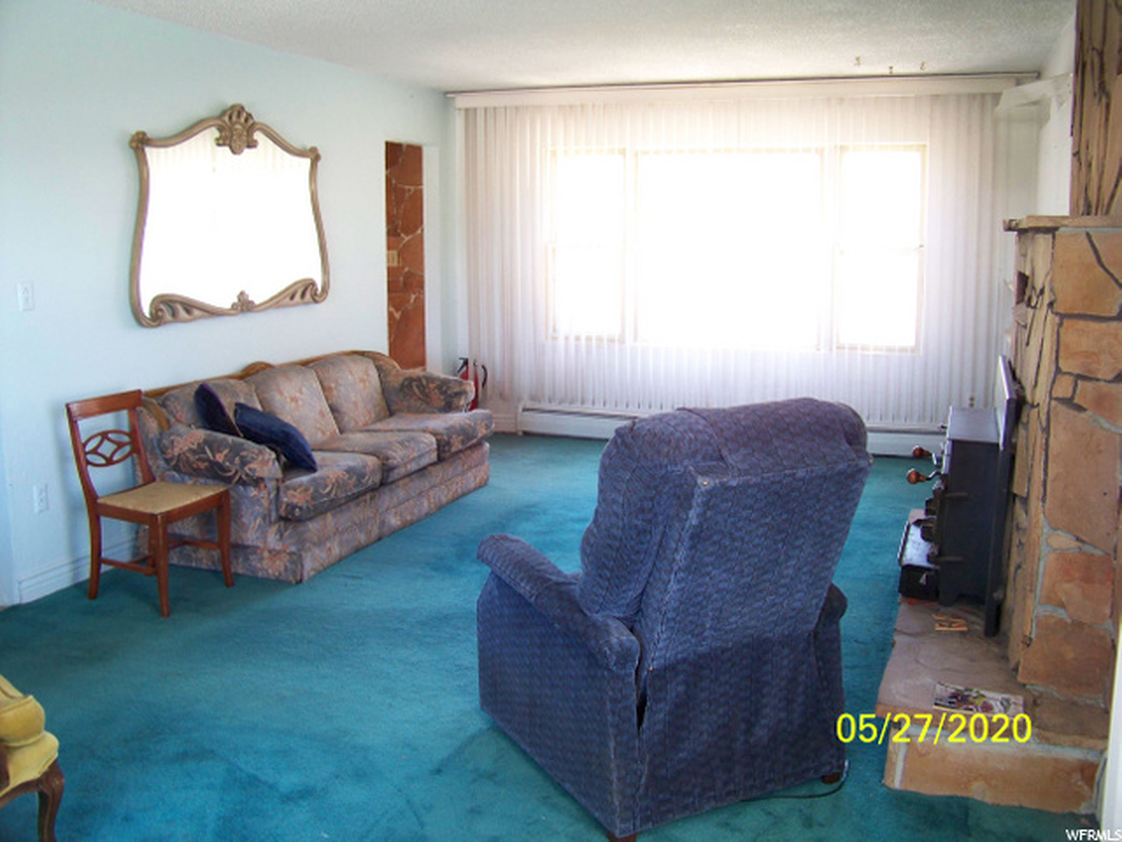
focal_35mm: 33
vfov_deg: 42.9
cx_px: 561
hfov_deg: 55.4
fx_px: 1070
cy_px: 421
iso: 200
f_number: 2.8
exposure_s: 1/30
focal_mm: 5.85
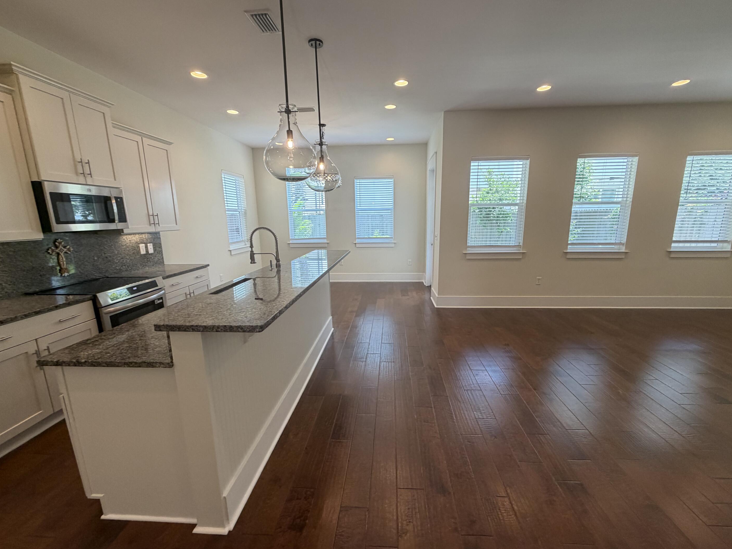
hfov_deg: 98.2
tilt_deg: -10.1
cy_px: 281
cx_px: 374
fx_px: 317
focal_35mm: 15
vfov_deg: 81.7
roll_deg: +1.3
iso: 160
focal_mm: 2.22
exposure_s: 1/120
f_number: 2.2
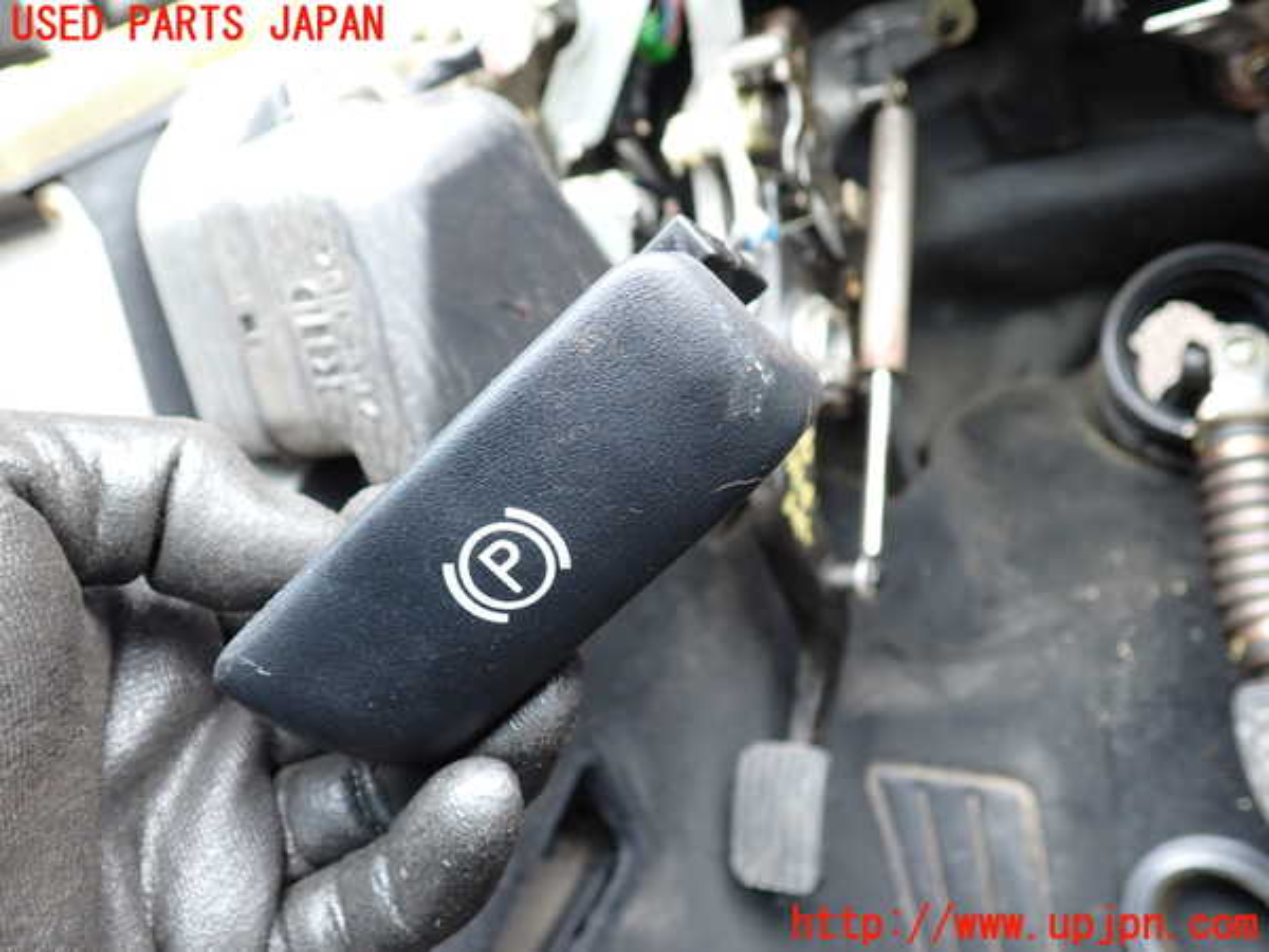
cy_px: 476
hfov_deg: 60.0
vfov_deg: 46.8
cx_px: 634
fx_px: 1100
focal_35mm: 30
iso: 200
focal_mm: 5.4
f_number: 2.3
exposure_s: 1/40
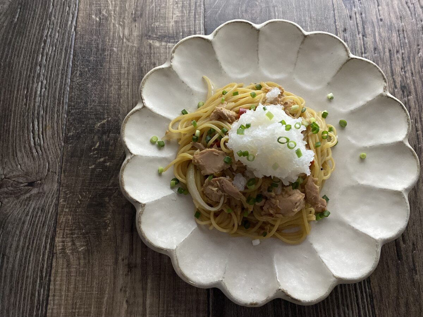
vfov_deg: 53.1
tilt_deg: -75.7
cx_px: 212
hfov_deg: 67.3
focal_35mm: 26
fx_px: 318
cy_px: 158
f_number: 1.8
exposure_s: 1/33
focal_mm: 4.25
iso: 500
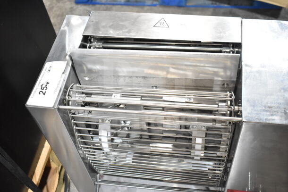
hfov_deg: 46.4
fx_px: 336
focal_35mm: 42
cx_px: 144
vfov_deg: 31.9
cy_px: 96
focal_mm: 28
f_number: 4.5
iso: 1600
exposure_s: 1/80
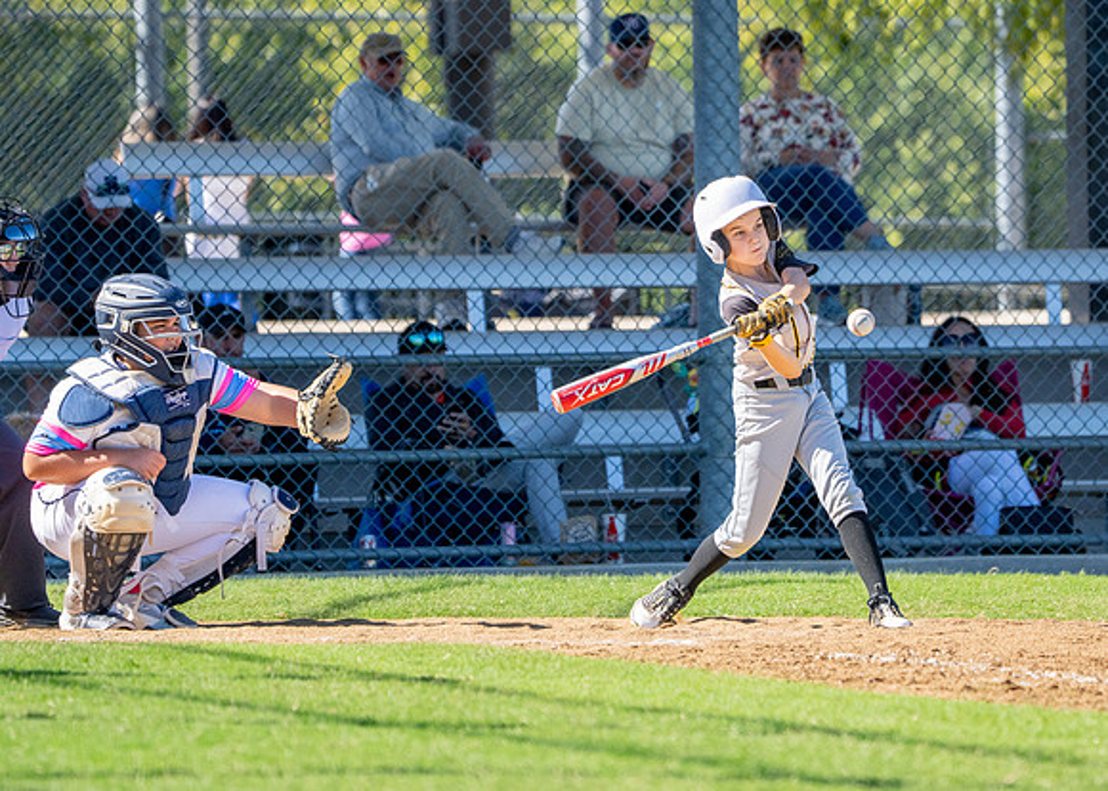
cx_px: 684
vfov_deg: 4.0
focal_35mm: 361
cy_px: 308
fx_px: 11356
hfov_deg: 5.6
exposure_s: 1/3200
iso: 1000
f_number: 5.6
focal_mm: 256
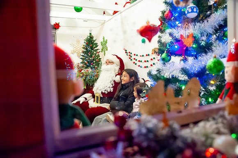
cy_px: 79
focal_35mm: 32
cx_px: 119
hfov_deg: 58.7
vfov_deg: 41.1
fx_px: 211
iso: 6400
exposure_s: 1/125
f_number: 4.5
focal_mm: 32
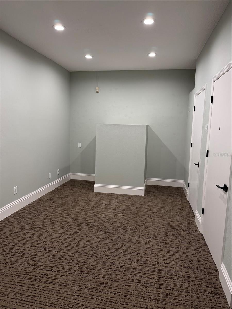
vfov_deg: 71.6
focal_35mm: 24
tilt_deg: -8.0
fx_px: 214
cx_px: 116
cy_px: 154
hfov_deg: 56.8
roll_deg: -2.4
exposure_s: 1/120
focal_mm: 6.76
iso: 200
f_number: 1.78
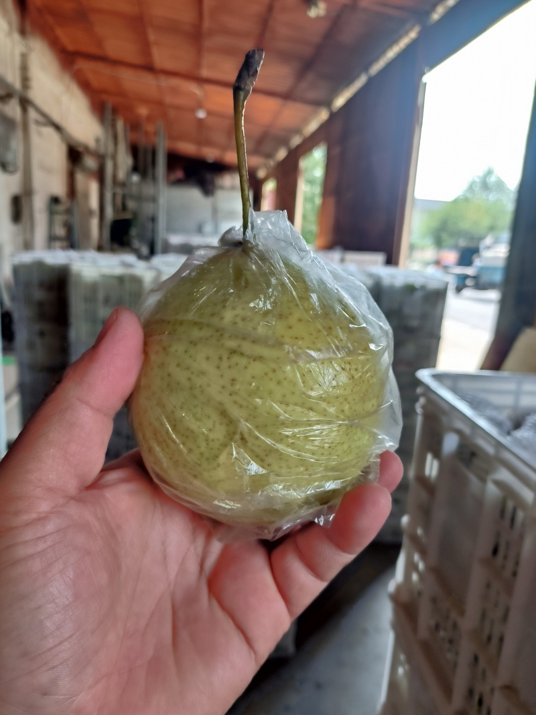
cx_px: 268
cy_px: 358
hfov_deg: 54.9
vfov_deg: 69.4
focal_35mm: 25
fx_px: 516
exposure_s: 1/100
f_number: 1.79
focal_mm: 4.71
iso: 116
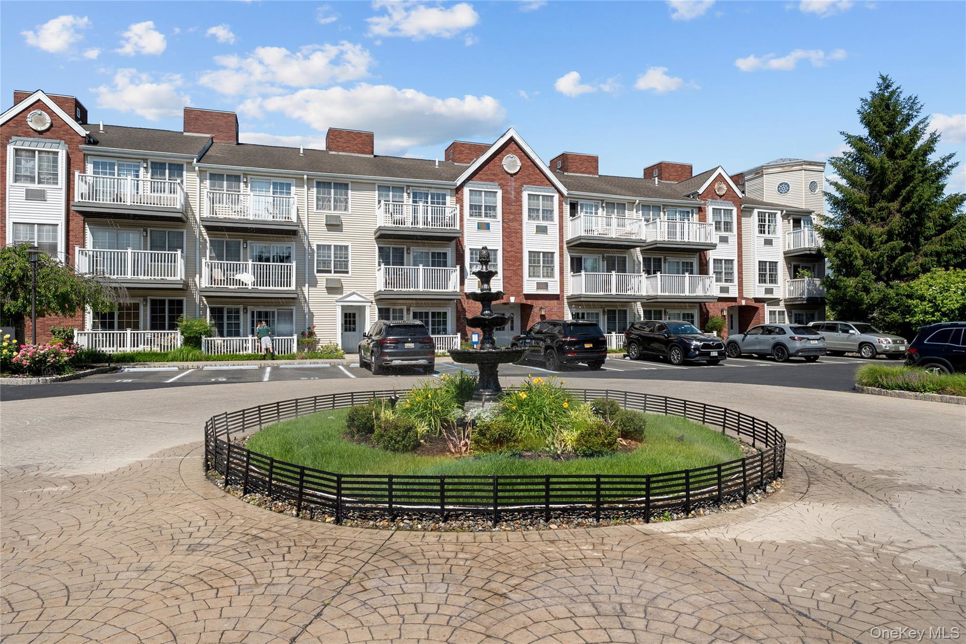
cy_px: 322
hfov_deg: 81.2
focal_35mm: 21
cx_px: 483
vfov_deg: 59.5
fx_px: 563
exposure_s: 1/250
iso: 160
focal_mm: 14
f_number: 9
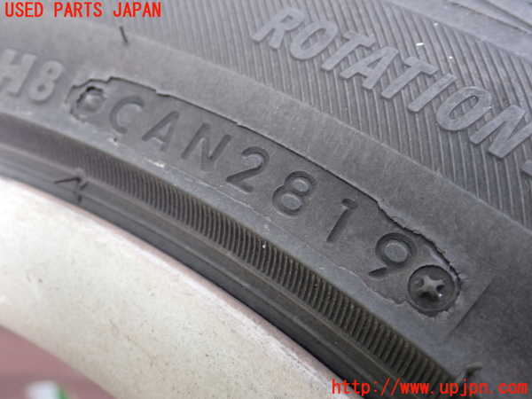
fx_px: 676
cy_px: 200
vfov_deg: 32.9
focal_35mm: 44
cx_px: 266
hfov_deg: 42.9
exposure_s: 1/40
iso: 500
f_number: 2.9
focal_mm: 7.84
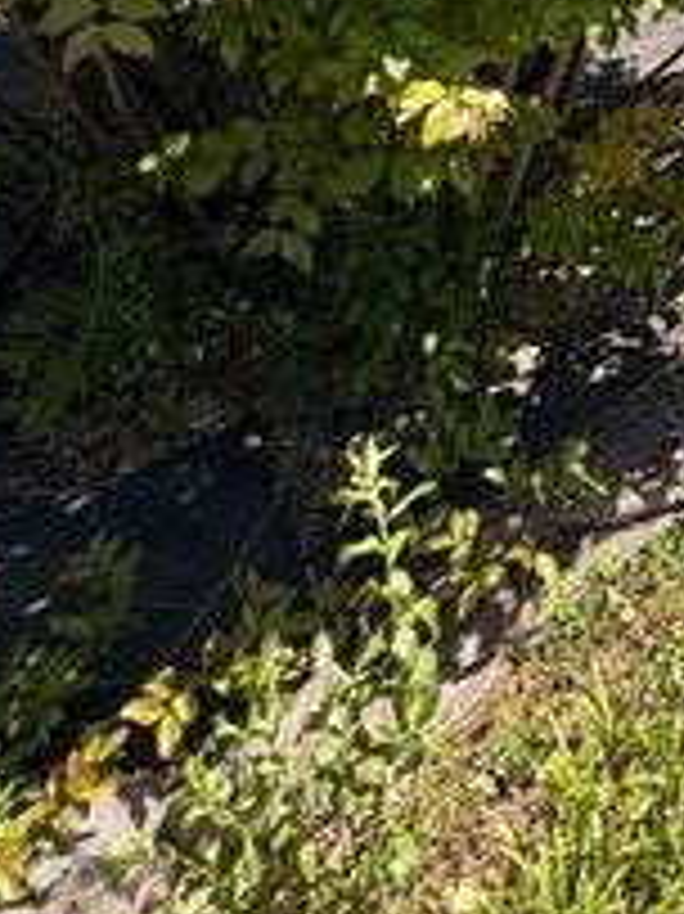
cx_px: 1062
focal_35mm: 46
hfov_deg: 23.9
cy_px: -263
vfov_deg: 31.9
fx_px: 1213
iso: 40
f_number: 2.2
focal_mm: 2.22
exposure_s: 1/672
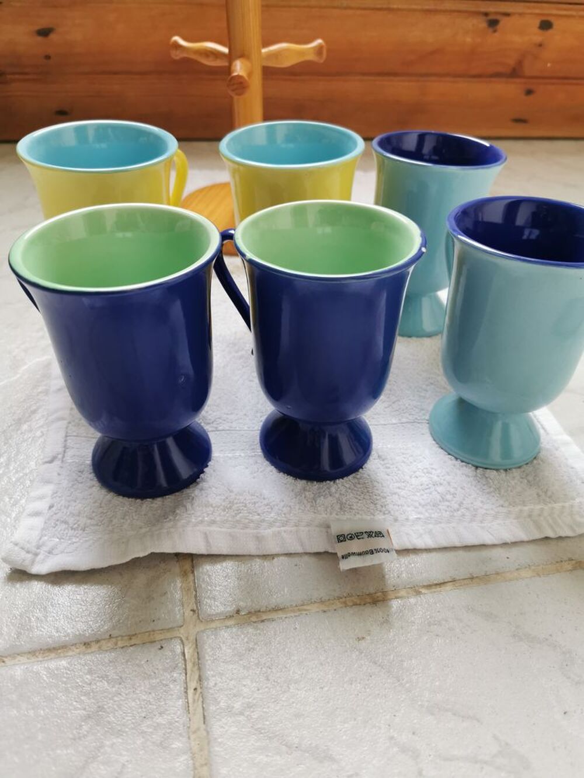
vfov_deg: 65.3
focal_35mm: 27
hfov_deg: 51.4
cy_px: 389
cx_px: 292
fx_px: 607
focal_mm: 5.56
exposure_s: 1/100
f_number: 1.6
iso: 160
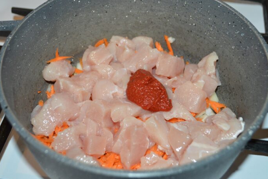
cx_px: 134
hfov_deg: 38.2
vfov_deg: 26.0
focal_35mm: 52
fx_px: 387
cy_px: 91
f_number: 5
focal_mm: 34
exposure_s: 1/60
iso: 2000
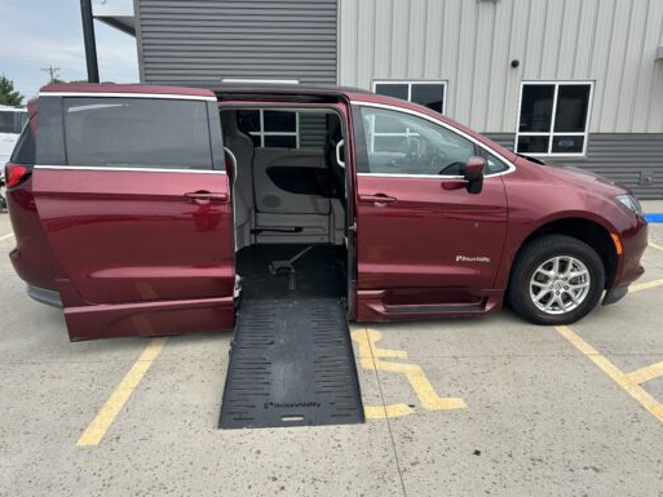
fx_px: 517
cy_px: 248
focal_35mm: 27
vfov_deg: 51.4
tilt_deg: -12.7
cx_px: 329
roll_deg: -0.2
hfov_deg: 65.3
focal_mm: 5.7
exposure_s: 1/1449
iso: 50
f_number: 1.5
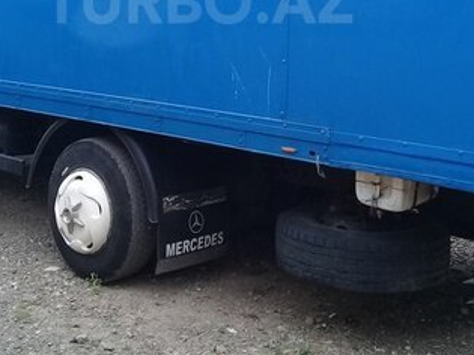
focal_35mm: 65
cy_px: 1
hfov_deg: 29.8
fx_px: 890
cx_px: 199
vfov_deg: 21.8
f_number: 2.2
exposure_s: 1/117
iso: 50
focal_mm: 3.3
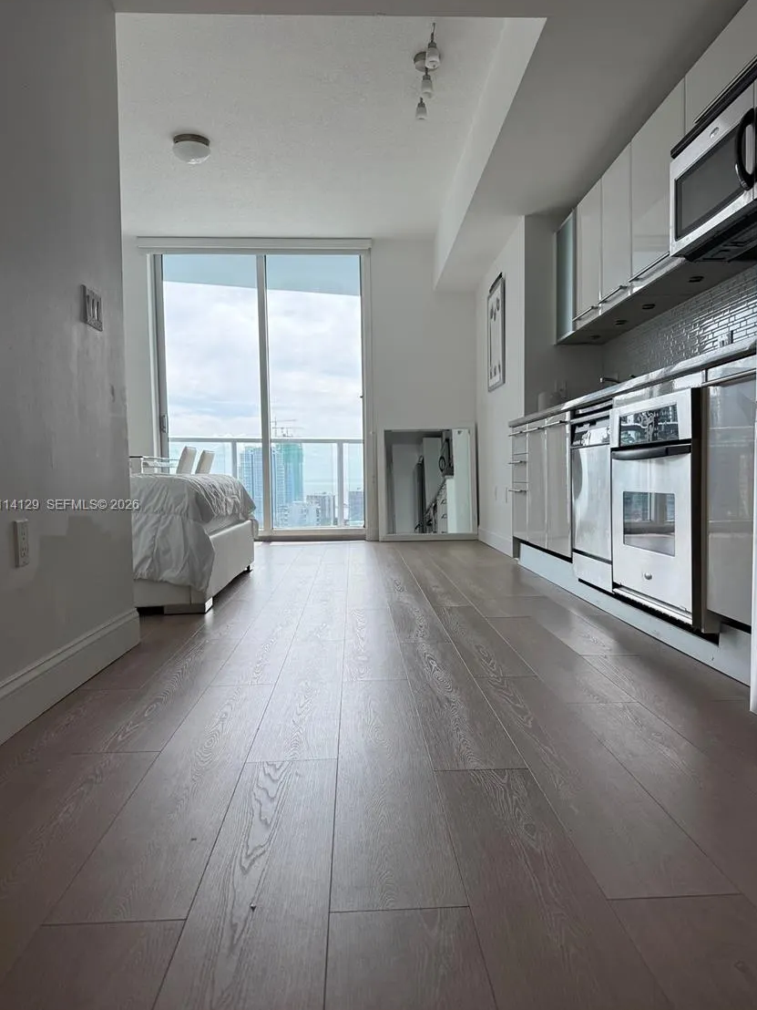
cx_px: 381
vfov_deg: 67.3
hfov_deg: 53.1
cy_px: 506
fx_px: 758
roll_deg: +2.4
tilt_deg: -2.5
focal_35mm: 26
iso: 80
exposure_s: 1/671
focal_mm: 6.76
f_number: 1.78
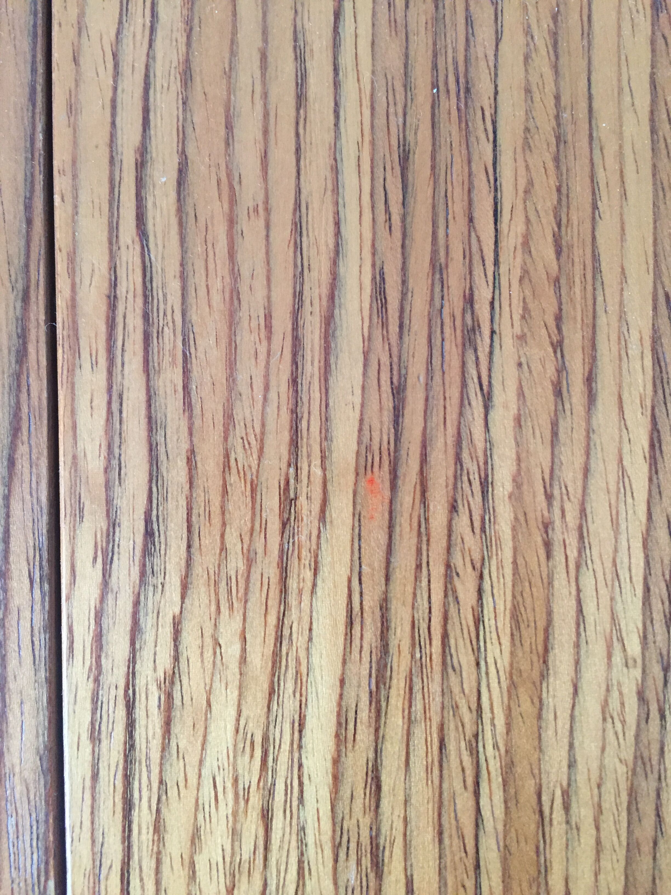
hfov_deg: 48.2
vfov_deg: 61.7
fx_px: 750
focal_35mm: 29
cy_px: 448
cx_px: 336
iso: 200
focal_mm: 4.15
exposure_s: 1/33
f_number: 2.2
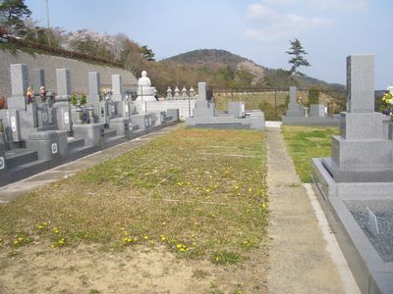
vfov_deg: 40.7
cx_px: 196
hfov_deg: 52.6
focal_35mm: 35
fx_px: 397
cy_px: 147
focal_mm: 5.8
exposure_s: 1/320
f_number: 4.3
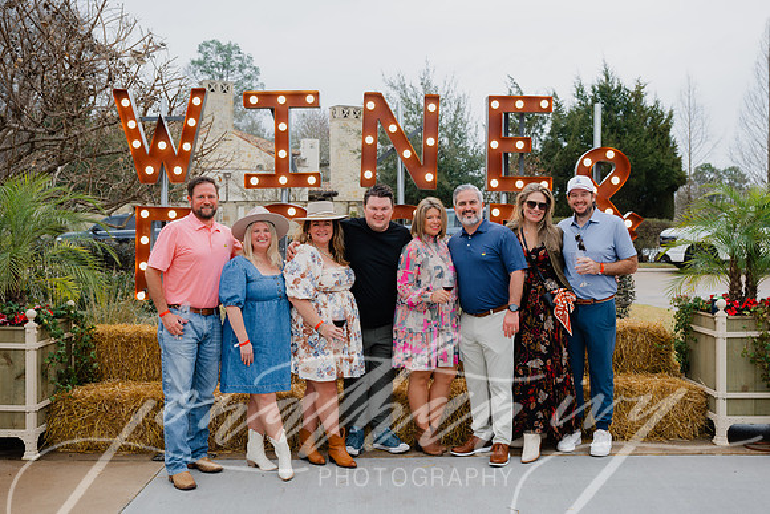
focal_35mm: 39
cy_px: 257
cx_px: 385
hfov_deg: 49.5
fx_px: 834
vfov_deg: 34.2
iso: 200
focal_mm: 39
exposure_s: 1/160
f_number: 5
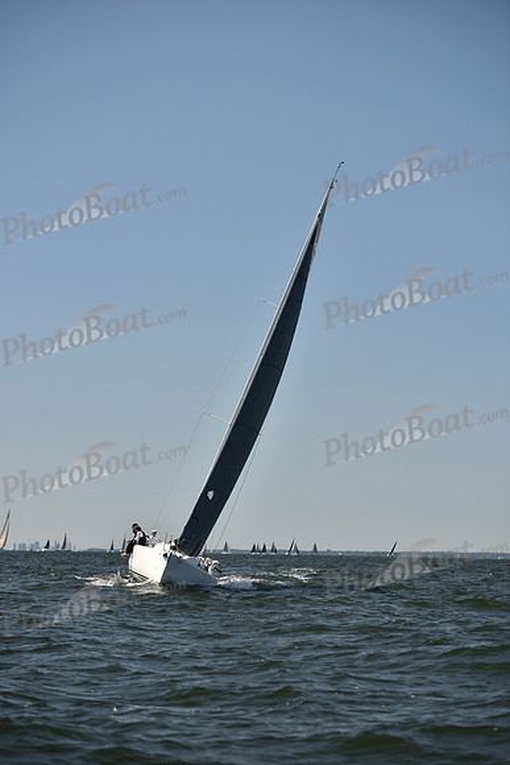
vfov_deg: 20.8
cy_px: 382
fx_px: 2081
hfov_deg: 14.0
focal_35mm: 98
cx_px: 255
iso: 250
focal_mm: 98
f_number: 3.5
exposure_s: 1/1600
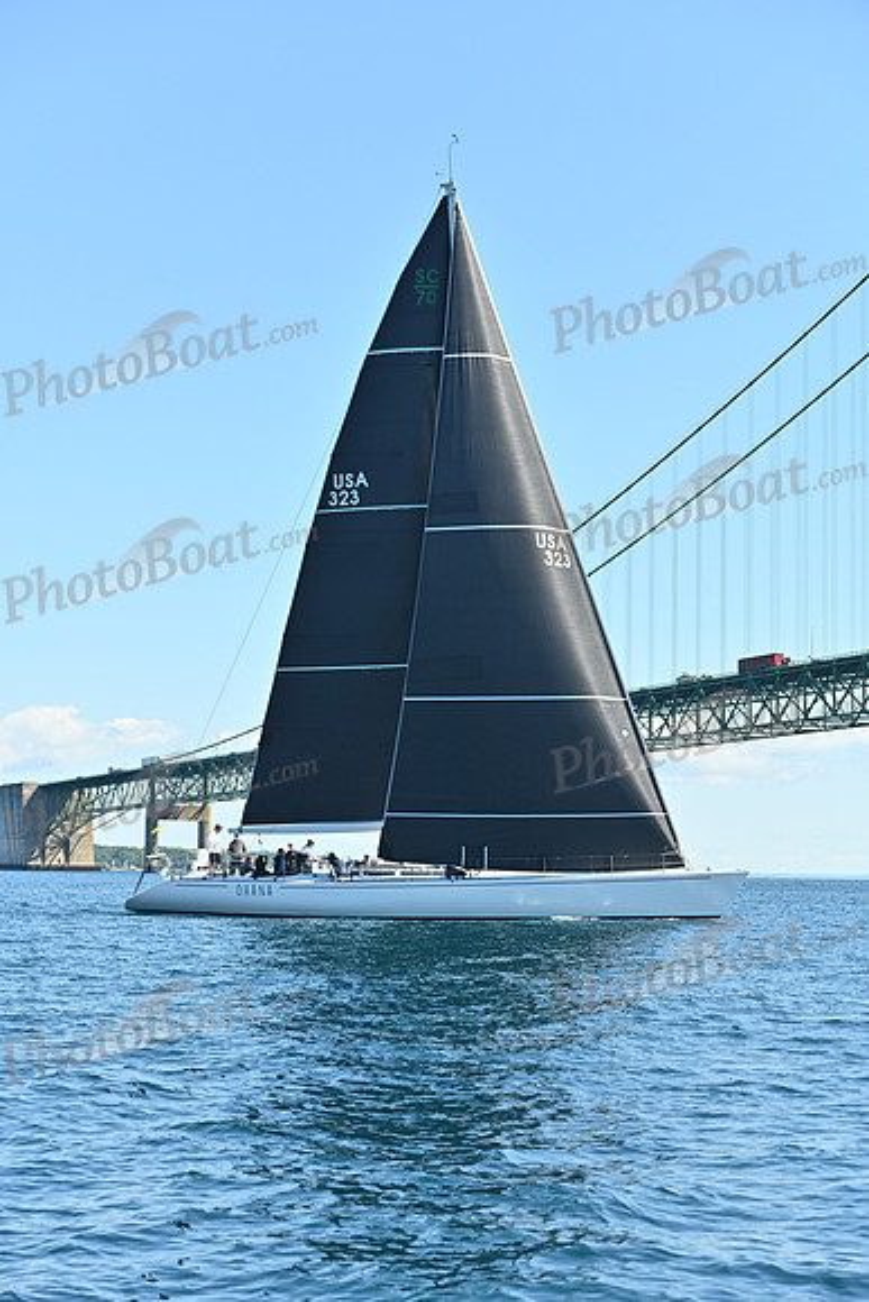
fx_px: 2714
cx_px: 434
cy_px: 651
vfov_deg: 27.0
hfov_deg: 18.2
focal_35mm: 75
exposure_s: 1/1000
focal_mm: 75
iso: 320
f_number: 5.6
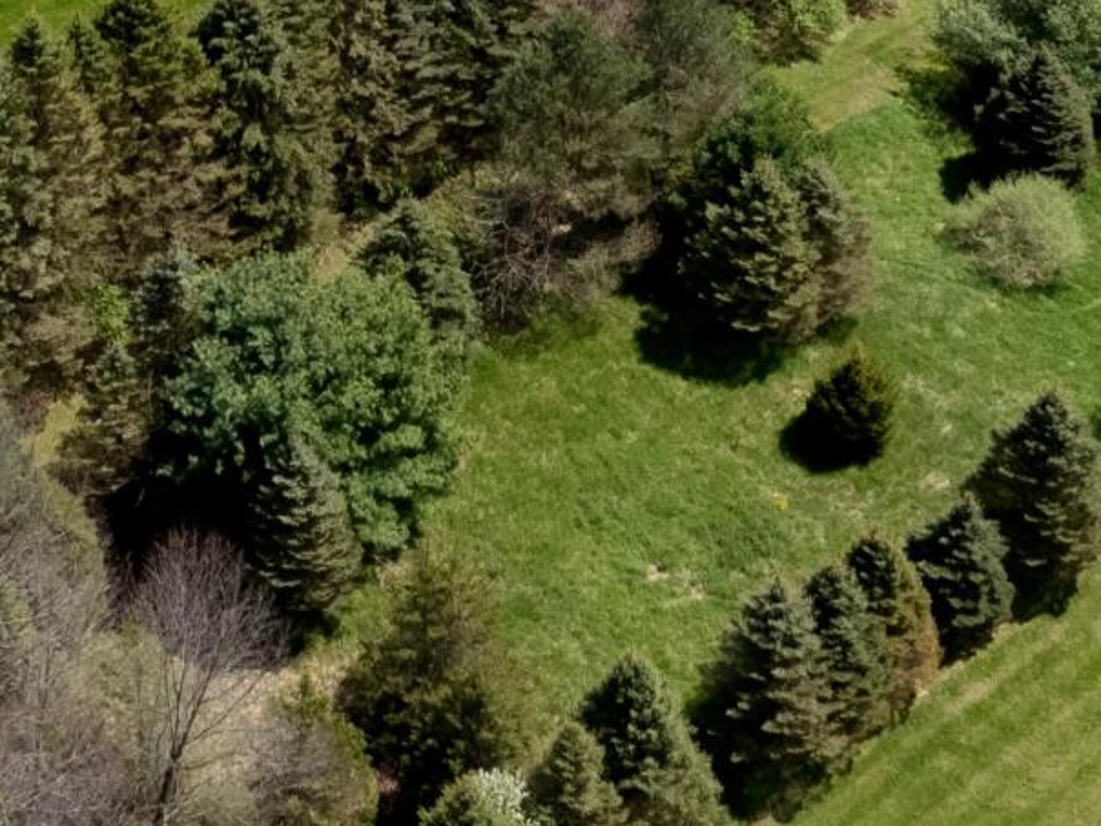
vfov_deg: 12.3
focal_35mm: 105
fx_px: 3340
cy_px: -864
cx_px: 179
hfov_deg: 18.5
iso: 100
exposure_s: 1/200
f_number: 2.8
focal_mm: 8.38
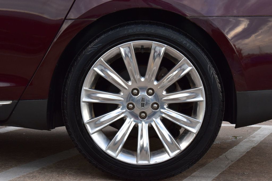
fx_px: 623
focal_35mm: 82
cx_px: 136
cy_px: 90
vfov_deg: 16.5
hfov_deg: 24.6
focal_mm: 55
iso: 400
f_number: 8
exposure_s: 1/50
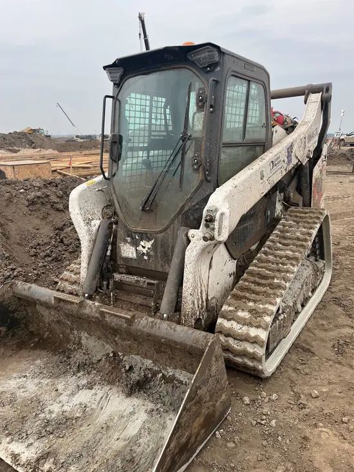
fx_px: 354
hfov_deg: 53.1
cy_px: 236
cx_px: 177
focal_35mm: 26
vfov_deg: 67.3
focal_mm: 5.1
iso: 50
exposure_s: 1/532
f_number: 1.6
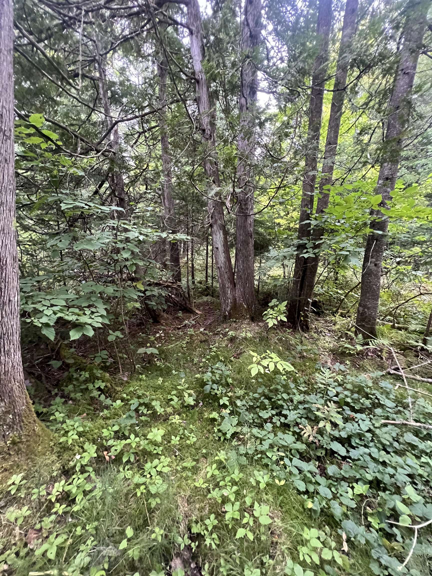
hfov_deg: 89.9
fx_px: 216
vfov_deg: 106.2
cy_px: 288
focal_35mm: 13
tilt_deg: -9.6
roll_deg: -0.8
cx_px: 216
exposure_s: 1/60
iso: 1000
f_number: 1.8
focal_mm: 1.57
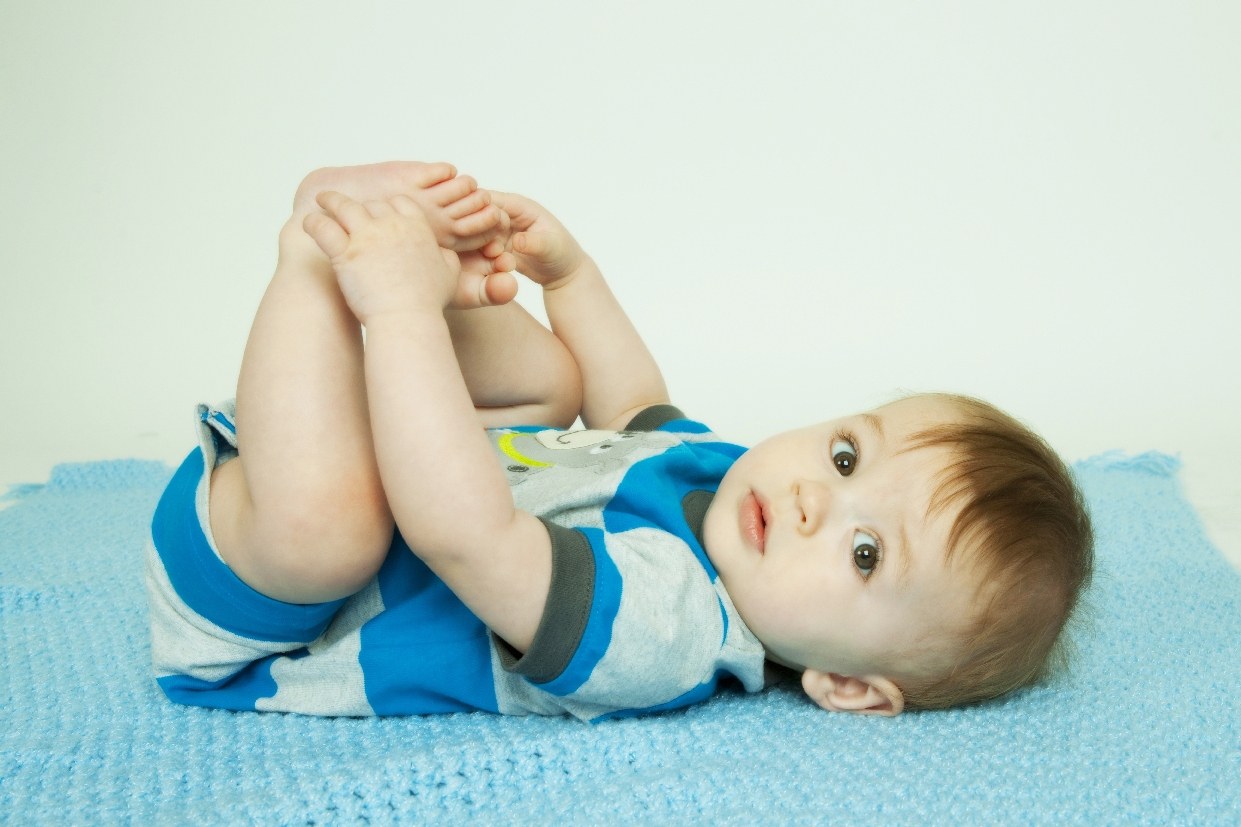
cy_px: 414
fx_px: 1551
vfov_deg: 29.9
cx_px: 620
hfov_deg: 43.6
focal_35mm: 45
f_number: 11
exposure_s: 1/60
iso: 160
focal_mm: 45
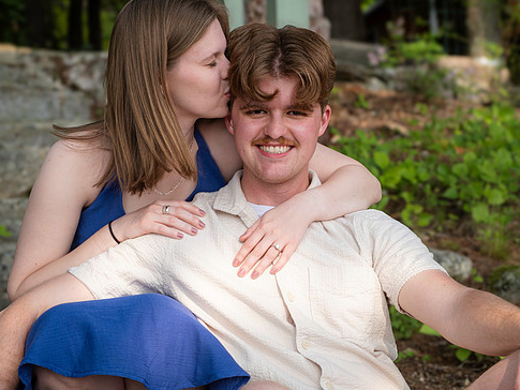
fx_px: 1262
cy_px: 189
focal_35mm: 84
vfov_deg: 17.6
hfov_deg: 23.2
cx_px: 308
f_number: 5.6
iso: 320
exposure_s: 1/450
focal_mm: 48.4
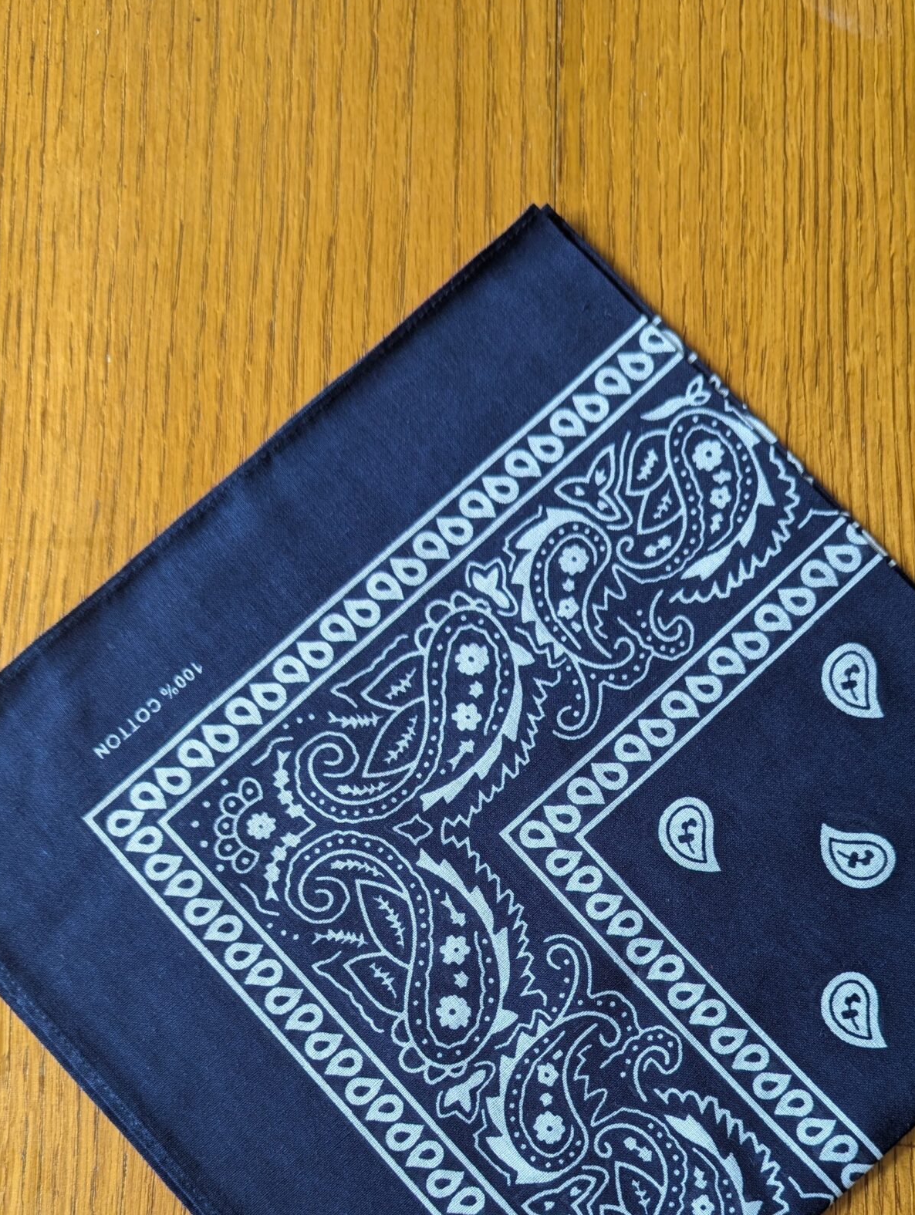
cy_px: 920
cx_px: 507
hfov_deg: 36.9
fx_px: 1371
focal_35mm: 39
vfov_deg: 46.0
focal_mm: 6.81
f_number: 1.85
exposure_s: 1/52.5
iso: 83
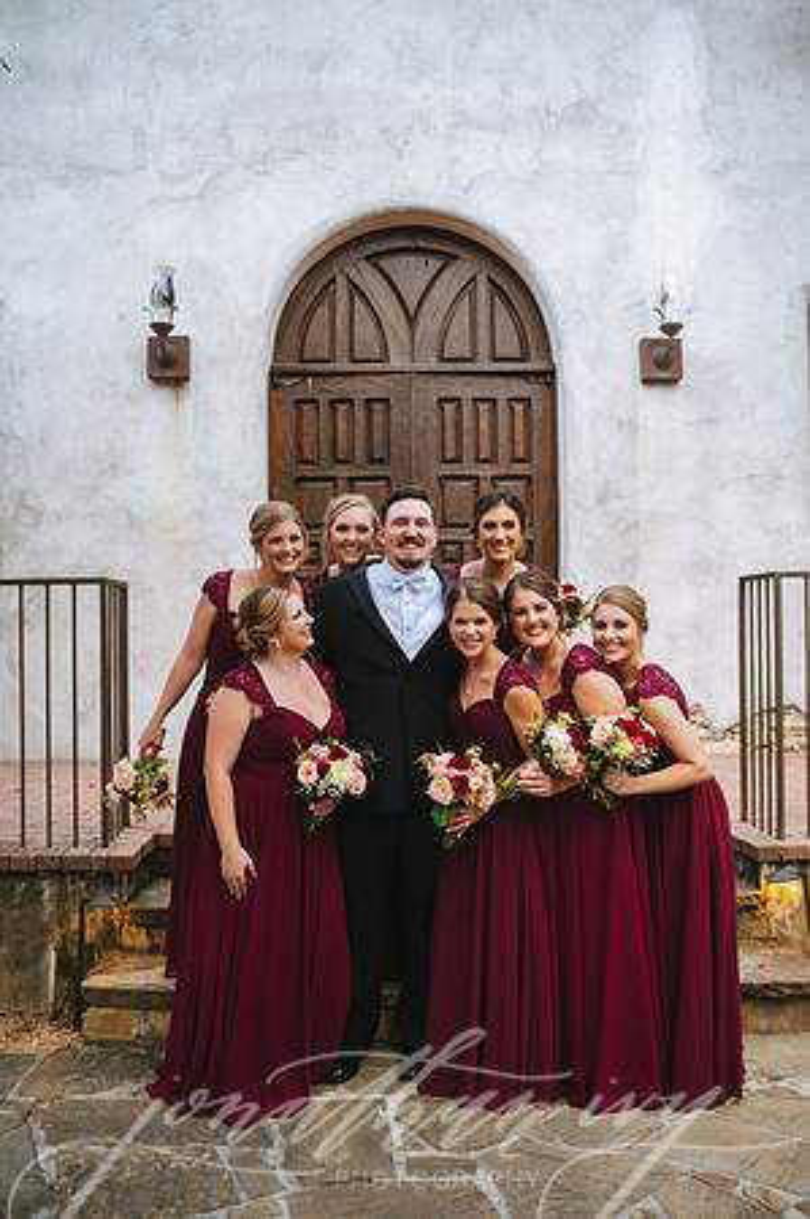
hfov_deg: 38.8
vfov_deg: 55.8
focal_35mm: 34
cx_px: 405
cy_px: 610
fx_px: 1150
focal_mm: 34
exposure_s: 1/320
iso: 500
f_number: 2.8
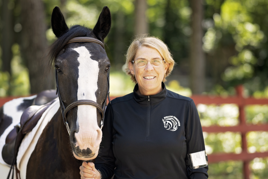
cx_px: 134
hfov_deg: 16.1
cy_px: 90
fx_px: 949
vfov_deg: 10.8
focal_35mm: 128
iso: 100
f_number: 1.8
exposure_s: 1/640
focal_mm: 85
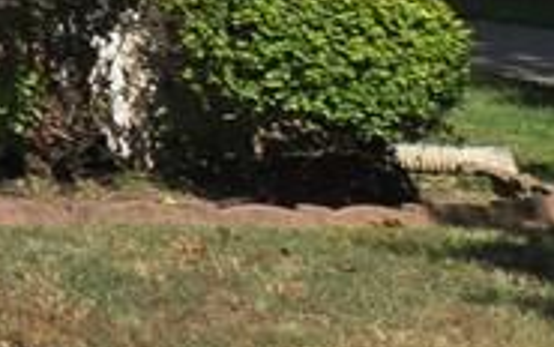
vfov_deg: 8.3
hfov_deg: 11.7
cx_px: -895
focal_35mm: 135
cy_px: -685
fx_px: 2040
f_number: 1.8
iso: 25
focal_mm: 5.4
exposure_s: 1/2483
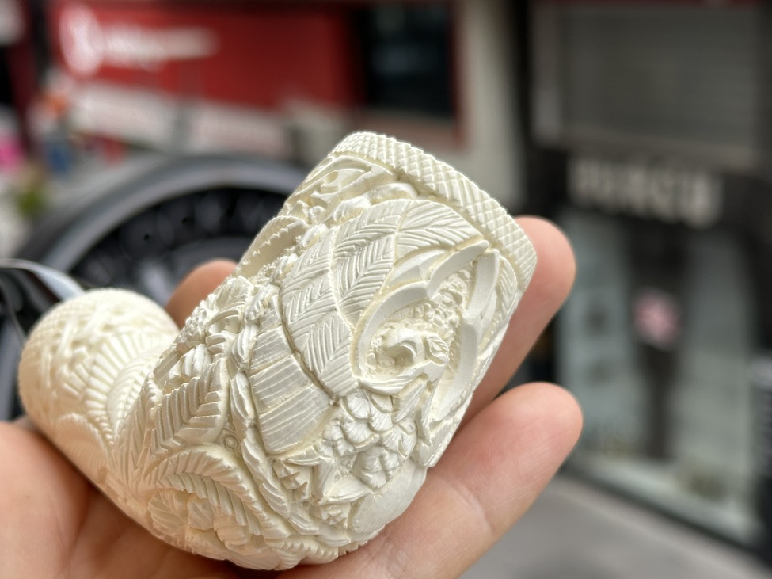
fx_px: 1405
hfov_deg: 30.7
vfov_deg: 23.2
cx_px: 329
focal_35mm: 63
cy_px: 368
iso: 64
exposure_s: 1/604
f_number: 1.78
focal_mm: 6.86
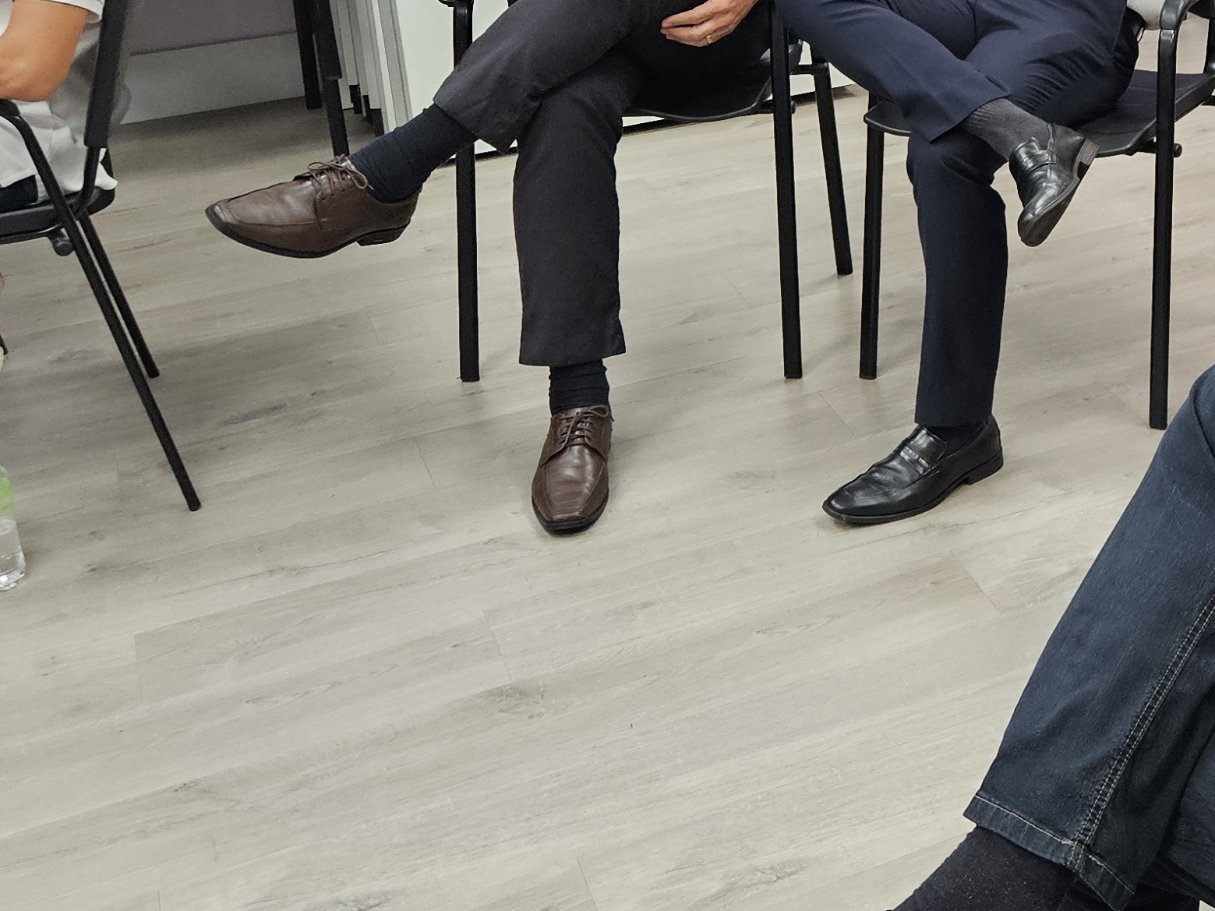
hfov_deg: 29.9
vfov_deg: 23.6
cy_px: -34
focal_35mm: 59
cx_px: 1286
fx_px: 2071
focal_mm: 5.4
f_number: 1.8
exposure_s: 1/120
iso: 250
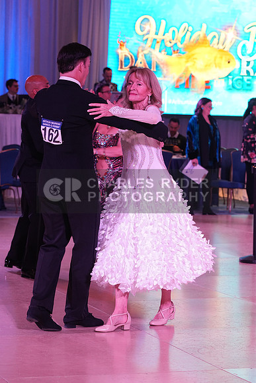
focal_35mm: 112
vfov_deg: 18.3
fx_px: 1194
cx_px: 128
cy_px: 192
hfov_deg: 12.2
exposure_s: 1/200
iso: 2000
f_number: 5.6
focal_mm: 112
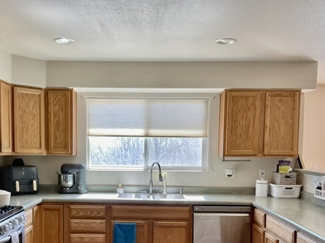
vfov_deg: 33.0
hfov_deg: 43.7
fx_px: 403
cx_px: 137
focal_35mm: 43
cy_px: 178
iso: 40
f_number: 1.8
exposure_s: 1/120
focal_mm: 3
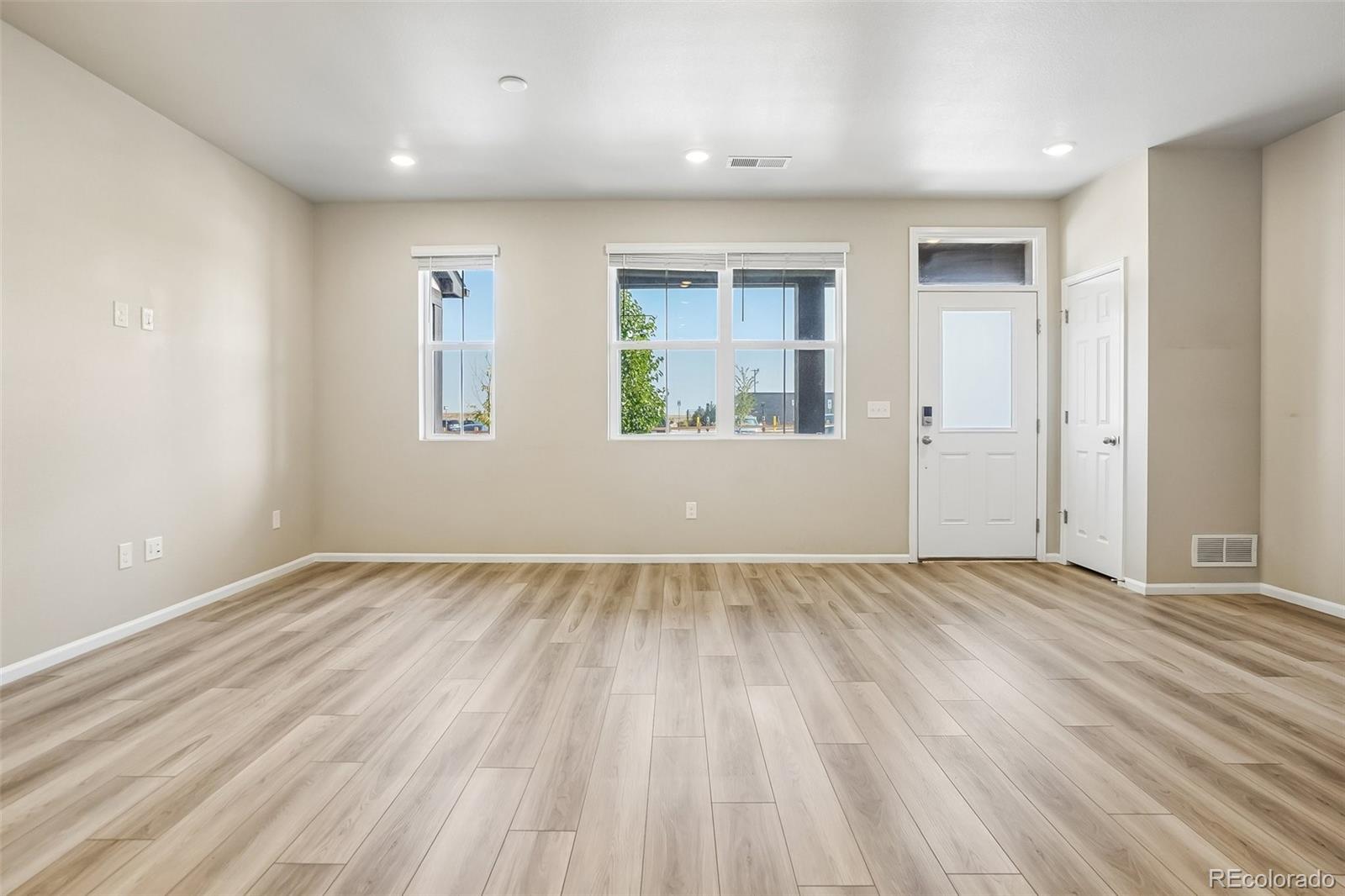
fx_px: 672
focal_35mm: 18
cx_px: 672
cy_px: 448
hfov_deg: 90.0
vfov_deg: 67.4
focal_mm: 12
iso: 250
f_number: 8
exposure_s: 1/30
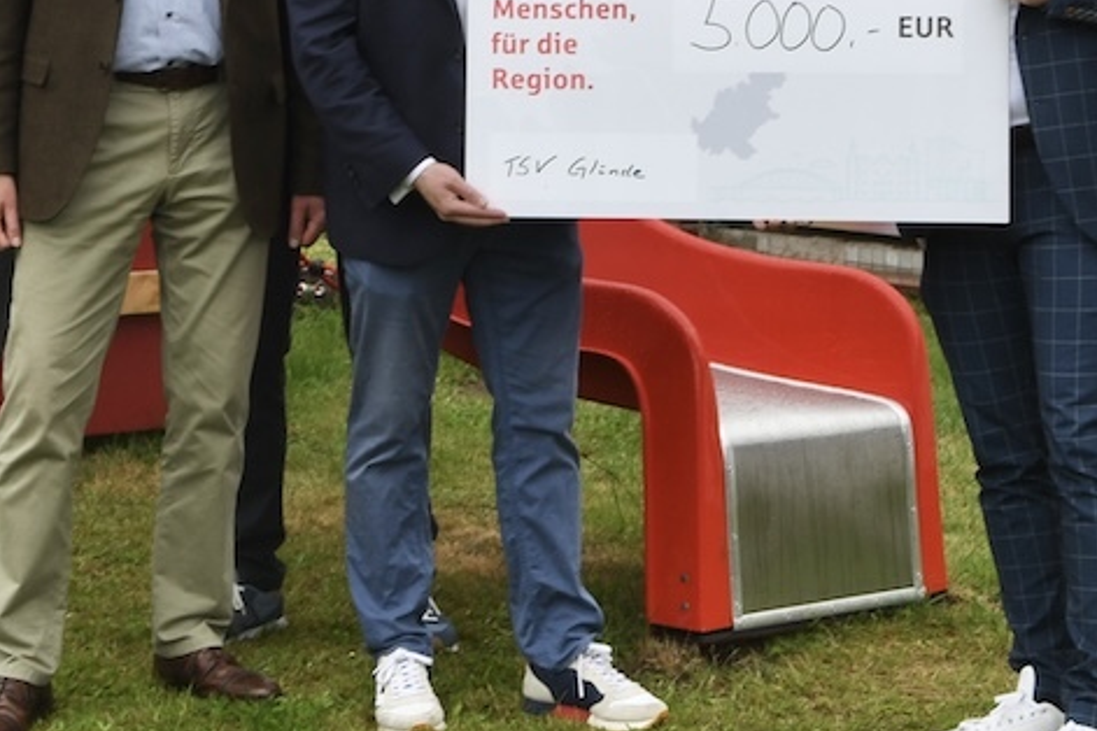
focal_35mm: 114
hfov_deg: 17.9
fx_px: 3476
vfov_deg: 11.9
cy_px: 64
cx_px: 482
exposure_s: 1/100
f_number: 10
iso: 320
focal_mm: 35
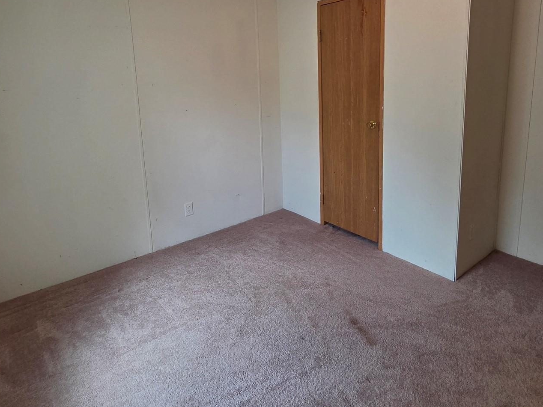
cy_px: 139
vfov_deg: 62.0
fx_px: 329
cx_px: 269
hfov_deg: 79.0
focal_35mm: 21
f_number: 2.2
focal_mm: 2.2
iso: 125
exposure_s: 1/120
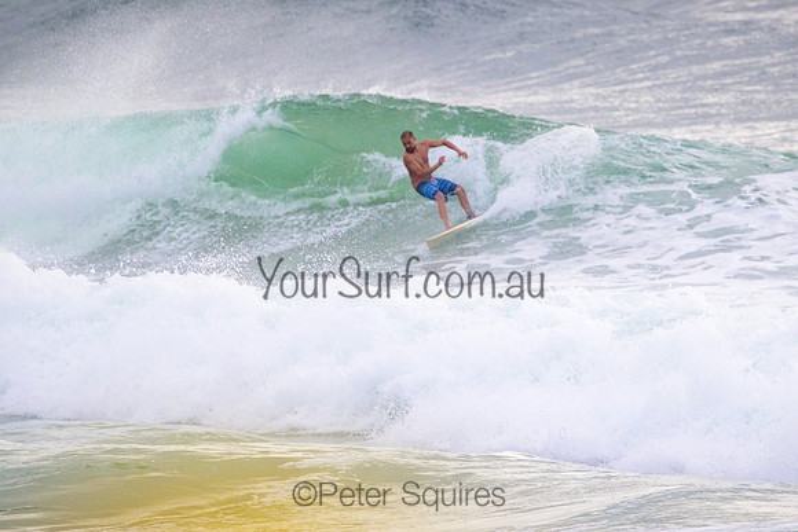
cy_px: 207
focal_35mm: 976
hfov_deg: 2.1
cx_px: 487
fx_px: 21646
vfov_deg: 1.4
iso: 1100
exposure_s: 1/2000
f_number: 11
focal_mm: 800
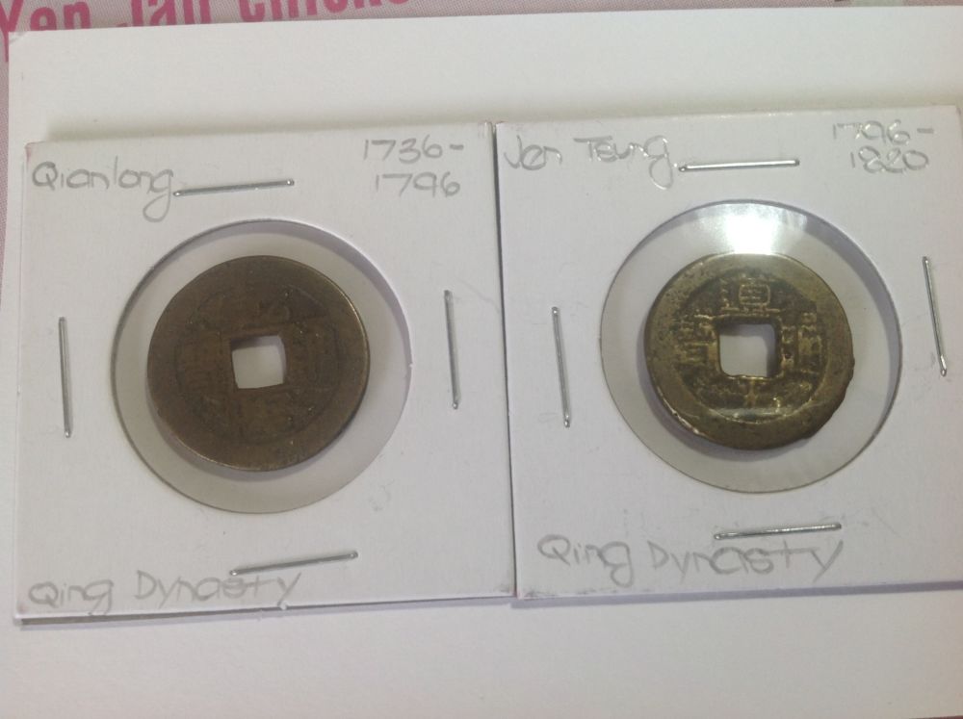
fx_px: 972
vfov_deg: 40.6
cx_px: 482
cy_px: 360
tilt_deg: -81.6
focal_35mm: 35
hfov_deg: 52.7
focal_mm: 4.28
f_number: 2.4
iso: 50
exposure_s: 1/40
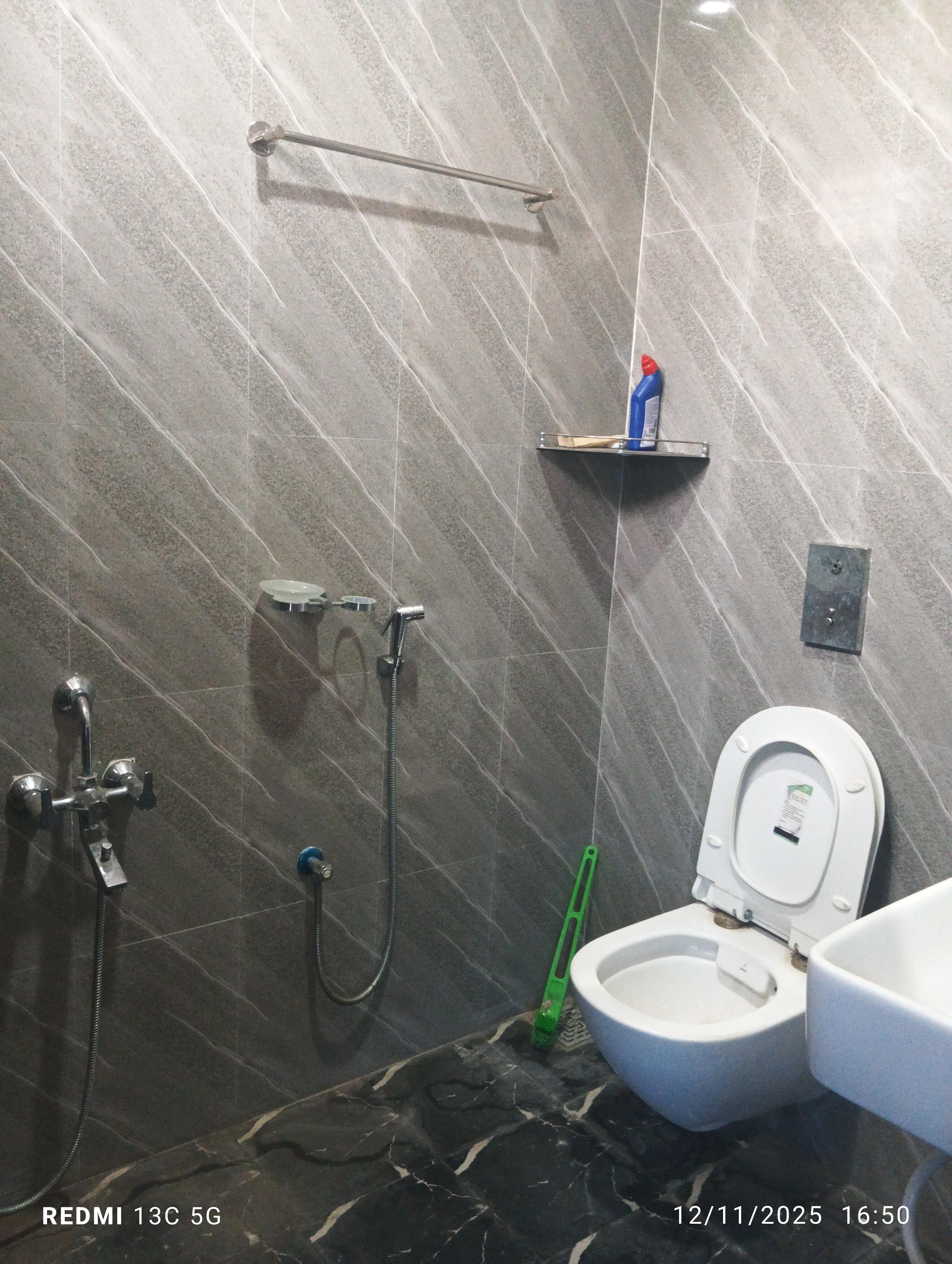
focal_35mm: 28
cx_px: 476
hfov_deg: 49.9
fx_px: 1024
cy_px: 632
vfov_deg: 63.4
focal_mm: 4.22
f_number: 1.8
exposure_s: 1/25
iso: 1466
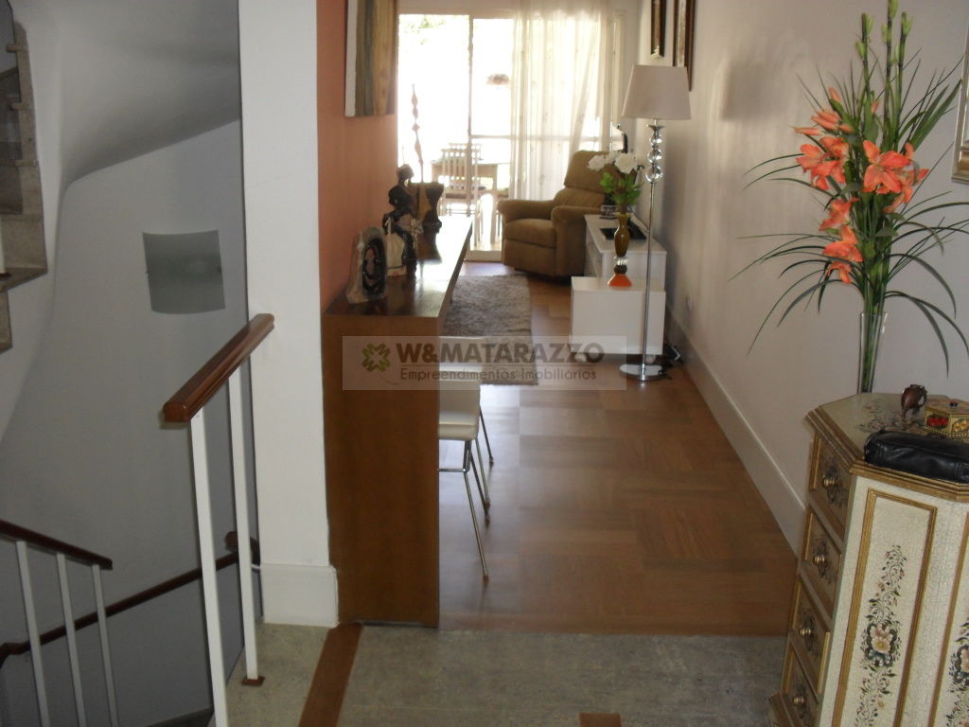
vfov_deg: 40.7
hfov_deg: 52.6
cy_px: 364
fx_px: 980
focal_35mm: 35
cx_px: 484
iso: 200
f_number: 3.2
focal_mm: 6.3
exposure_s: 1/45
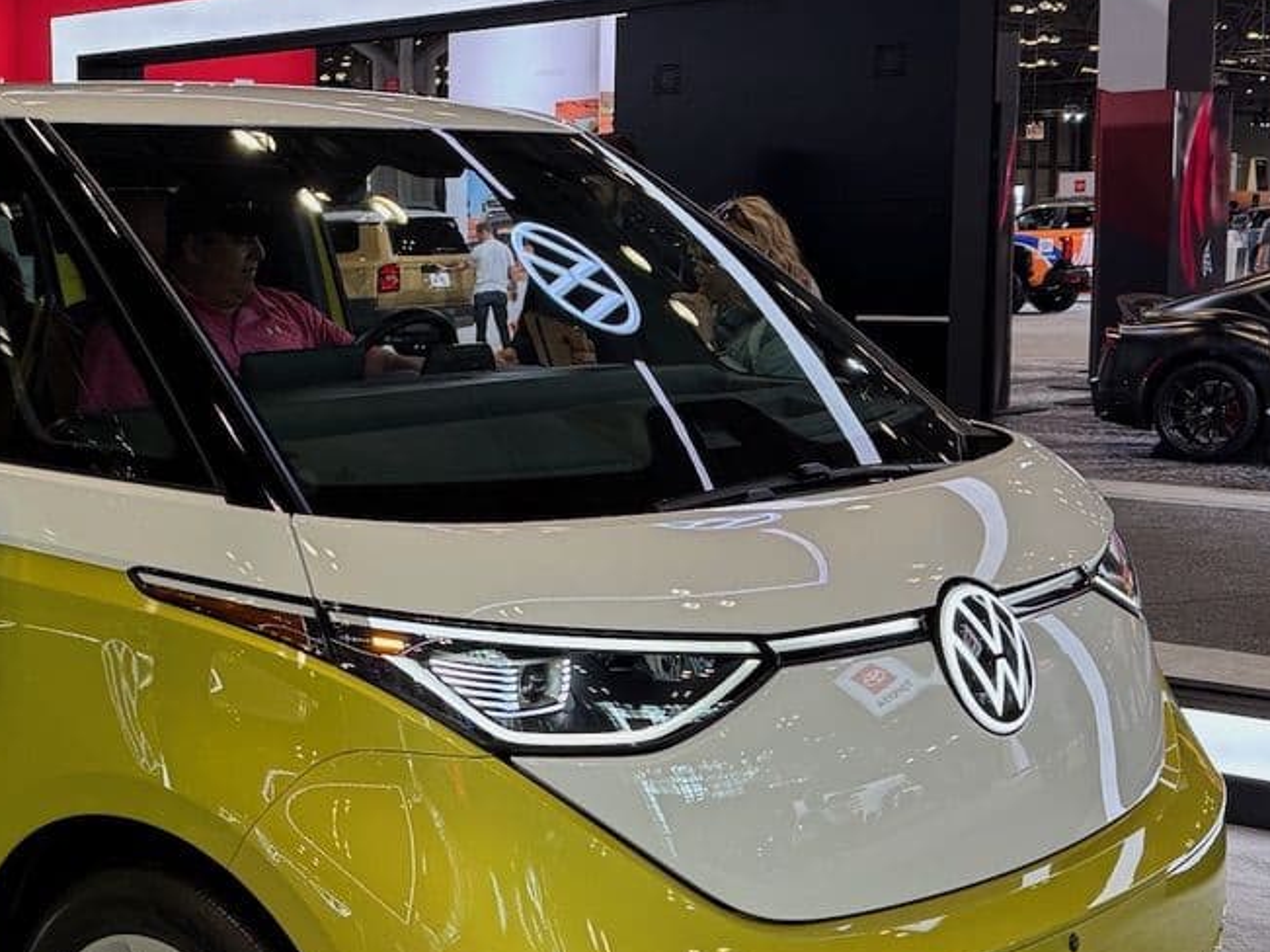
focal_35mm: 59
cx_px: 195
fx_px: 2164
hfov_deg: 31.6
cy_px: 497
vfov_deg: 24.8
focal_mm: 6.76
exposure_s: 1/121
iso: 160
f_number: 1.78
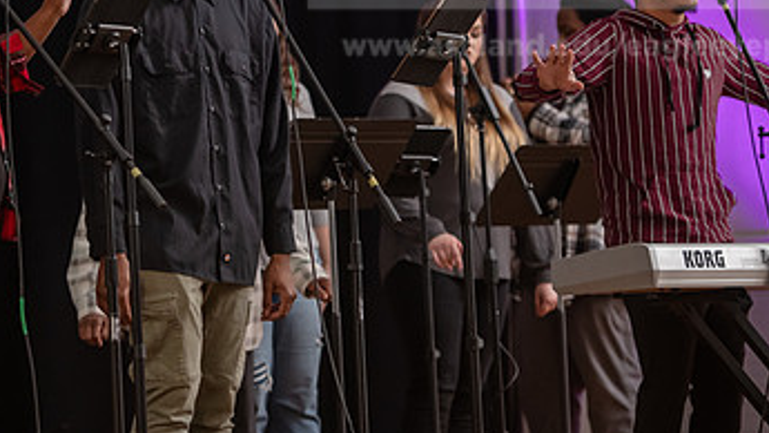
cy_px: 93
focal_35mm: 185
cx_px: 241
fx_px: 3772
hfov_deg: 11.6
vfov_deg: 6.6
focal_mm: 105
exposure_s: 1/60
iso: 1250
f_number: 2.8
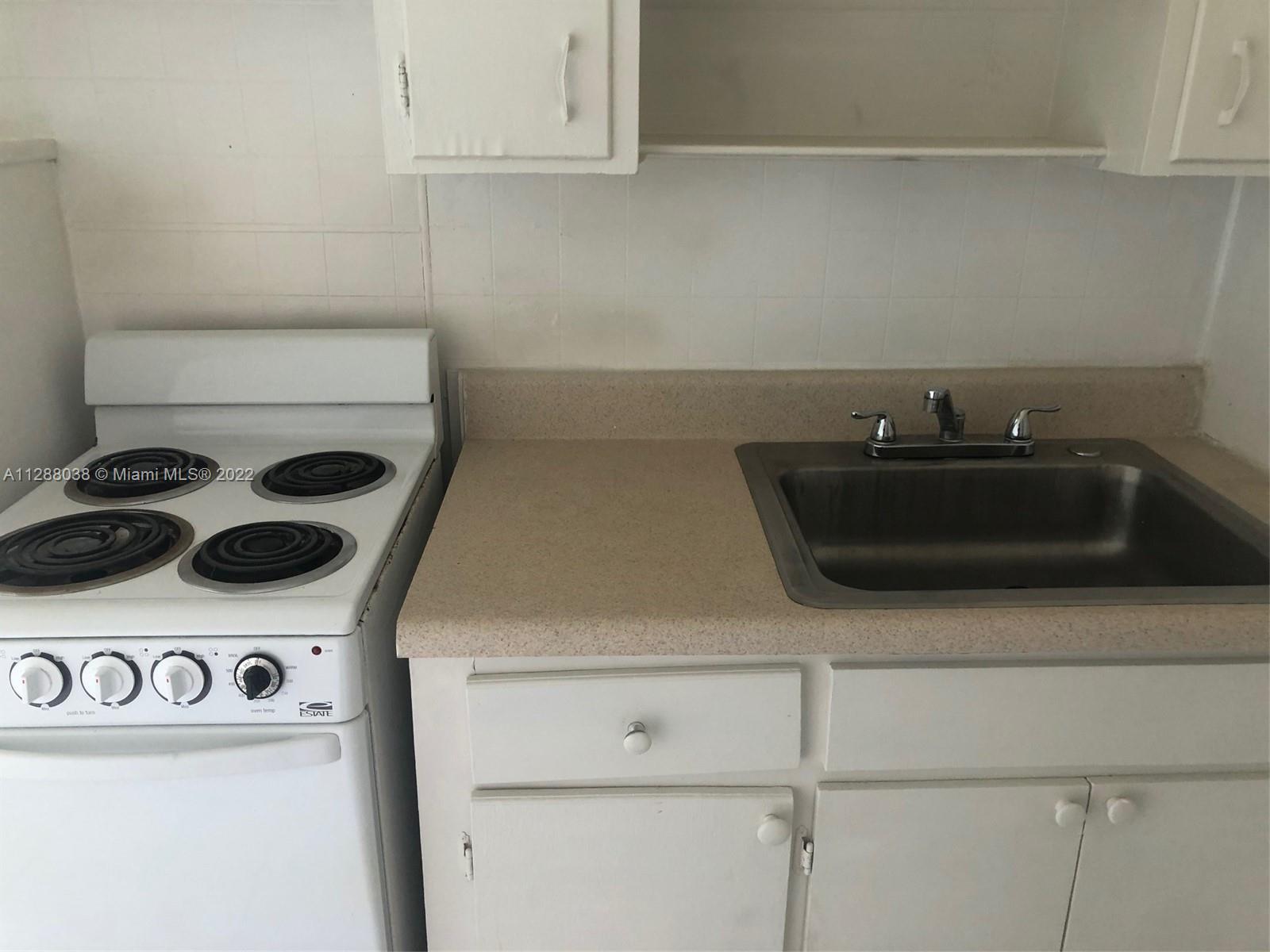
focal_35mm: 28
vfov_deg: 49.7
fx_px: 1027
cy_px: 476
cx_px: 635
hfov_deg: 63.4
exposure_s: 1/24
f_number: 1.8
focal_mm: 3.99
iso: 40
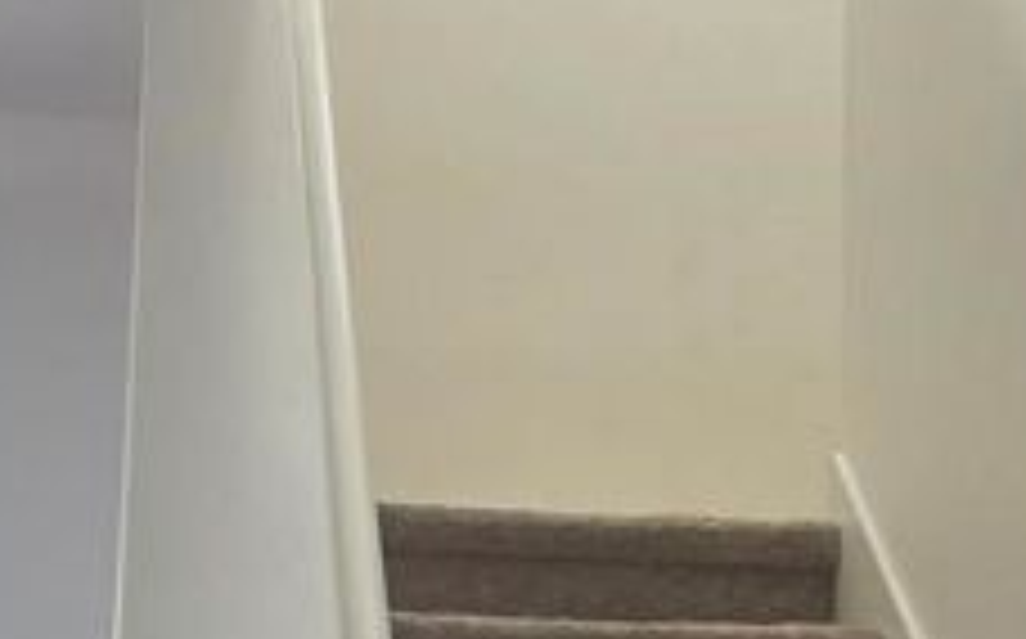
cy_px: 706
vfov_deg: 15.5
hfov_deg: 25.0
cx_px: 736
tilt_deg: +2.7
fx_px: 2291
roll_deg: +0.0
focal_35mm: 82
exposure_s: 1/106
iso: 125
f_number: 1.6
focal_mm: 5.1
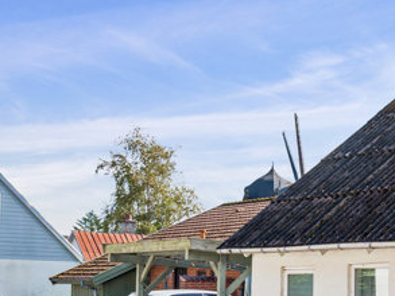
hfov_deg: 21.5
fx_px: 959
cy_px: 275
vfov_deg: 17.3
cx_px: 485
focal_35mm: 84
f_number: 5
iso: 100
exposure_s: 1/400
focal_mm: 32
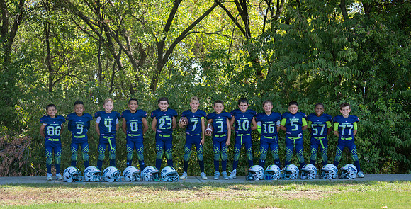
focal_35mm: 75
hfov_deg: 28.9
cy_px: 137
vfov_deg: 14.9
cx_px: 206
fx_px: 799
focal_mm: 70
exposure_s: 1/250
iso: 125
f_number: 4.5
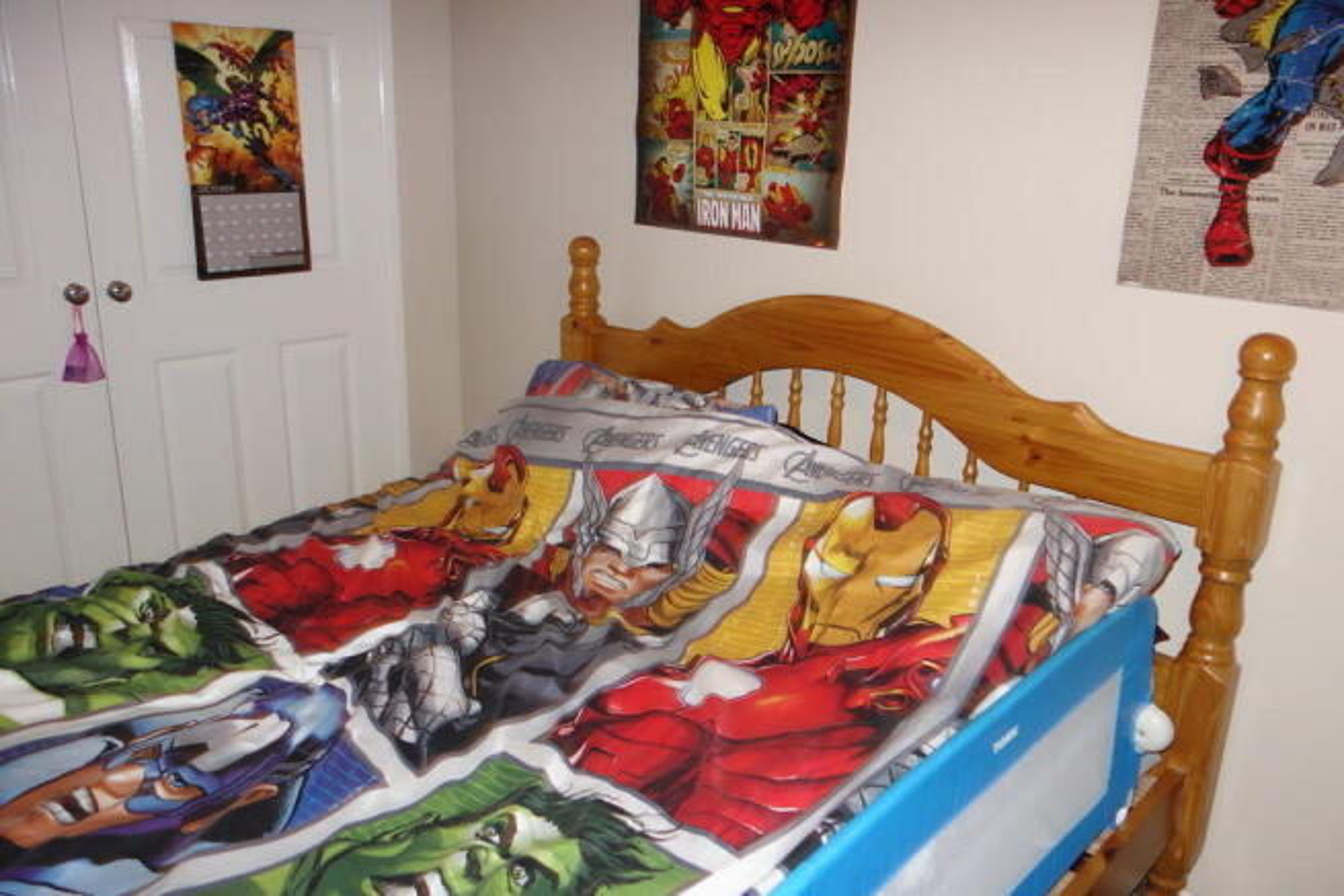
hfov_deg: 65.5
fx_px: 1045
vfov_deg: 46.4
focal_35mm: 28
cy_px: 448
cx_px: 672
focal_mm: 10.4
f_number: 1.8
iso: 200
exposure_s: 1/30
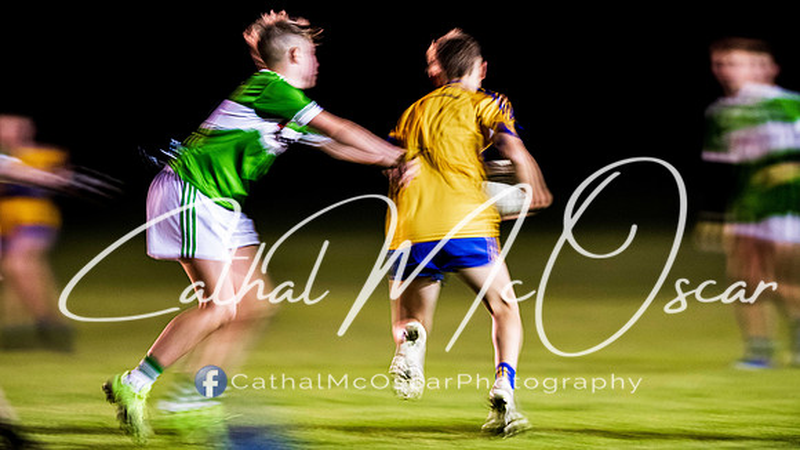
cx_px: 401
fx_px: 9068
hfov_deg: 5.1
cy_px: 193
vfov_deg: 2.8
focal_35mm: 428
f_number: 2.8
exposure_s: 1/25
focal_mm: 400
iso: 3200
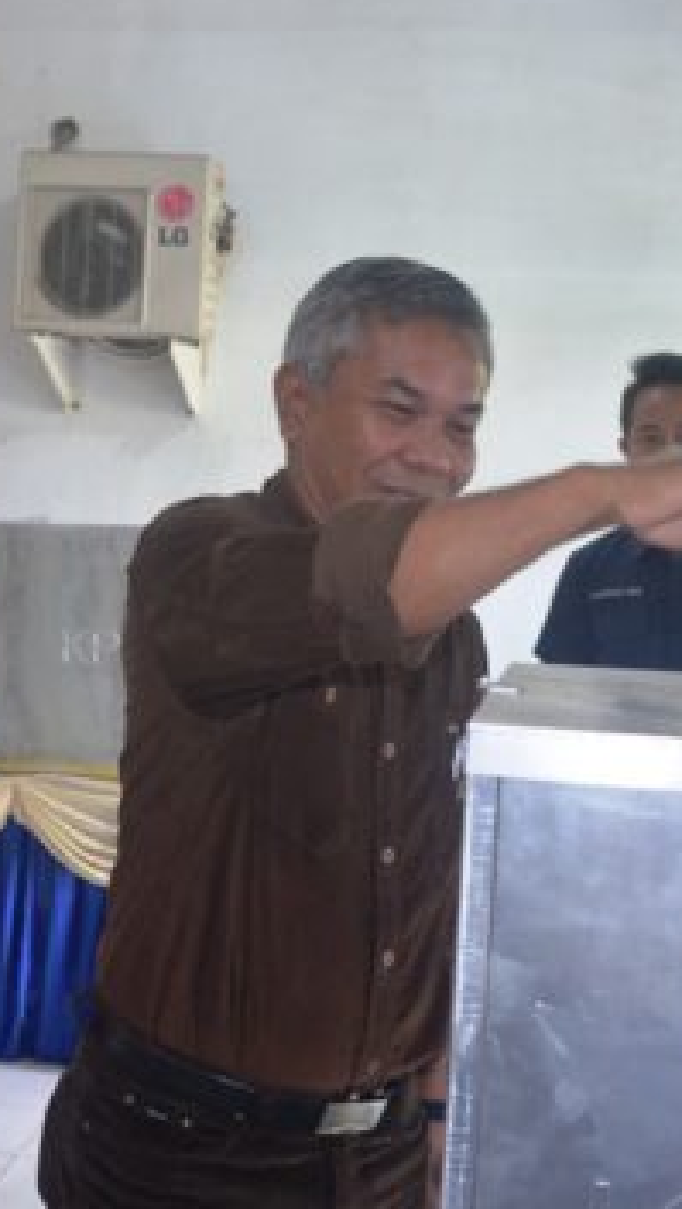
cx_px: 276
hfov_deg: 21.5
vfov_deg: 37.2
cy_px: 661
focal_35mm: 56
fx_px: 1797
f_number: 3.5
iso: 800
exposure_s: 1/60
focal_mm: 18
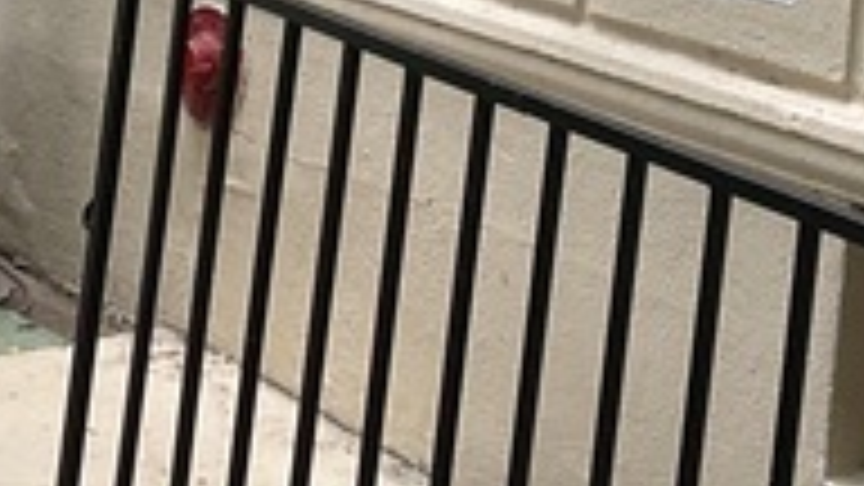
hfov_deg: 19.5
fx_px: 2520
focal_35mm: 110
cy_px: -472
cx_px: 452
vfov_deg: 10.2
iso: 16
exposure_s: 1/185
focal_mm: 3
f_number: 1.8
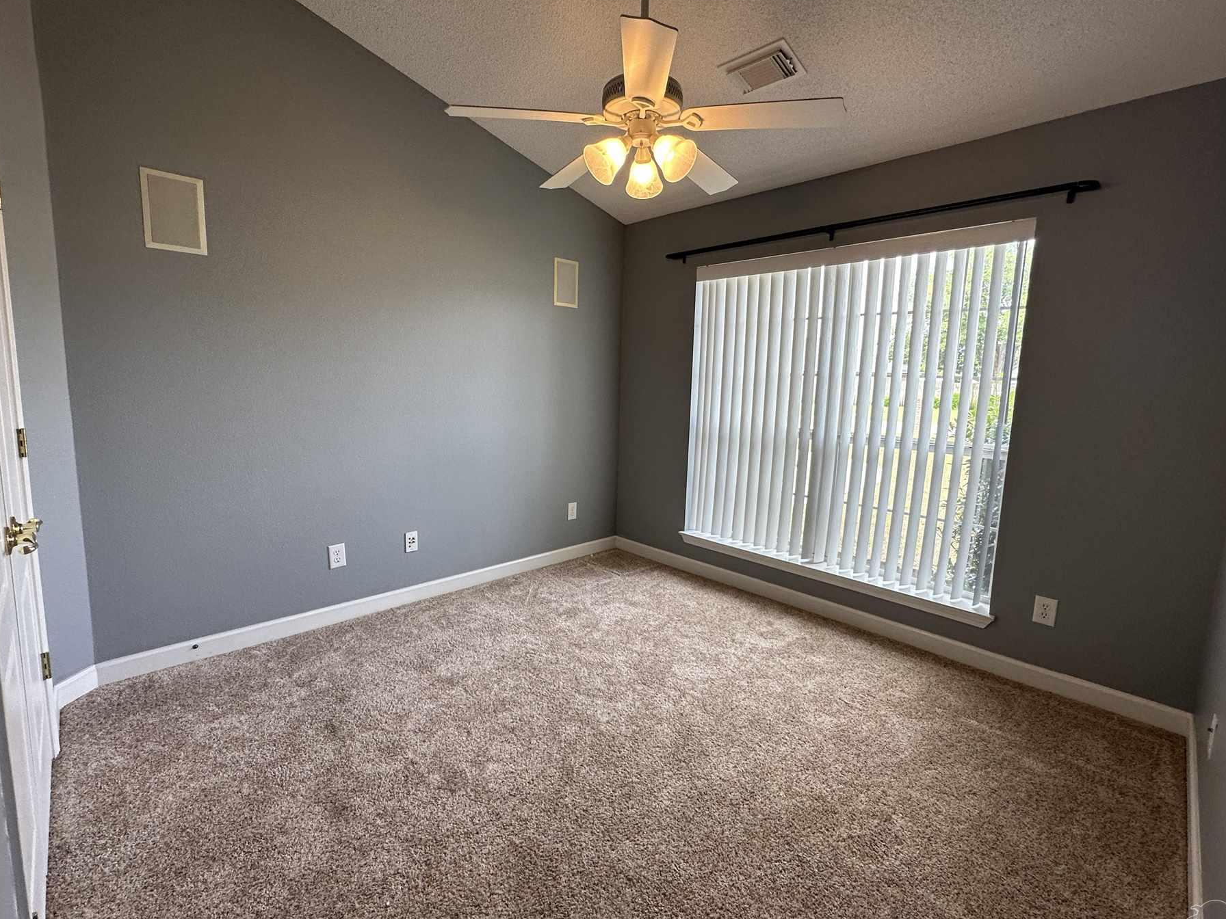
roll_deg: -2.4
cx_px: 607
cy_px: 449
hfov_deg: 94.5
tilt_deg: -7.5
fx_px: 567
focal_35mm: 16
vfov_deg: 78.1
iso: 80
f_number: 2.2
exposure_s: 1/120
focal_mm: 2.22
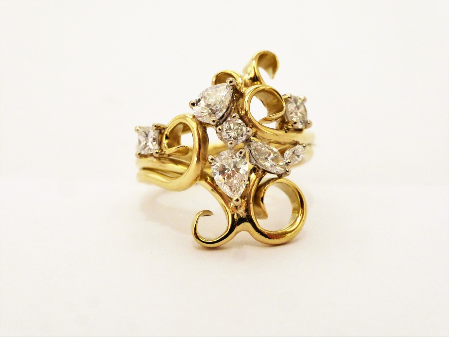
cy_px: 168
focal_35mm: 58
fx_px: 752
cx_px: 224
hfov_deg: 33.2
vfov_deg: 25.2
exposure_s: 1/20
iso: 400
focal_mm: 10.3
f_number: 4.7
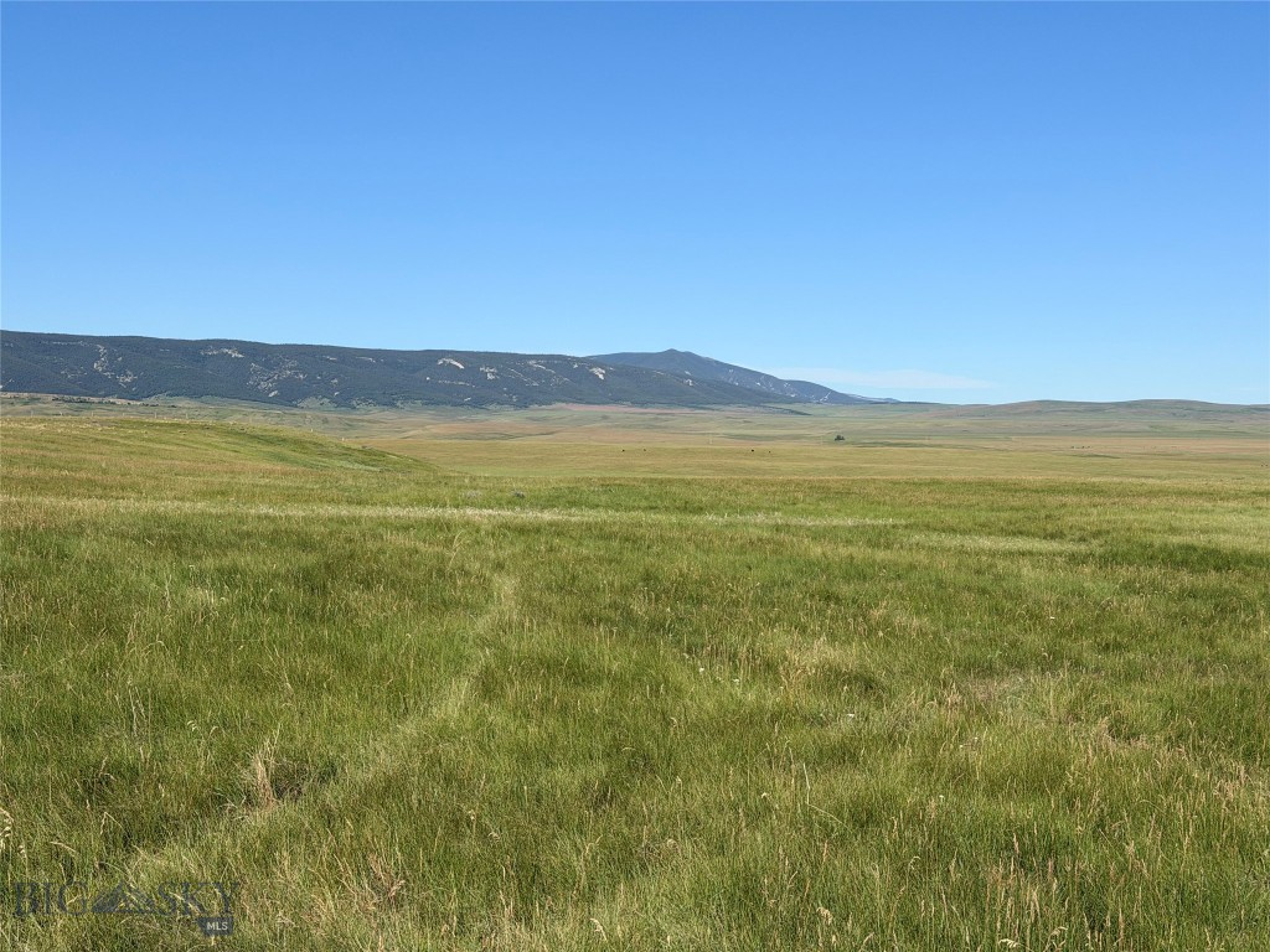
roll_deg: +0.3
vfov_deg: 30.3
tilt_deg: +0.1
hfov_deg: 39.7
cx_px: 635
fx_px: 1761
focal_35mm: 48
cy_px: 476
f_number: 1.78
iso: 64
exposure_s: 1/7143
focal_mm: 6.76
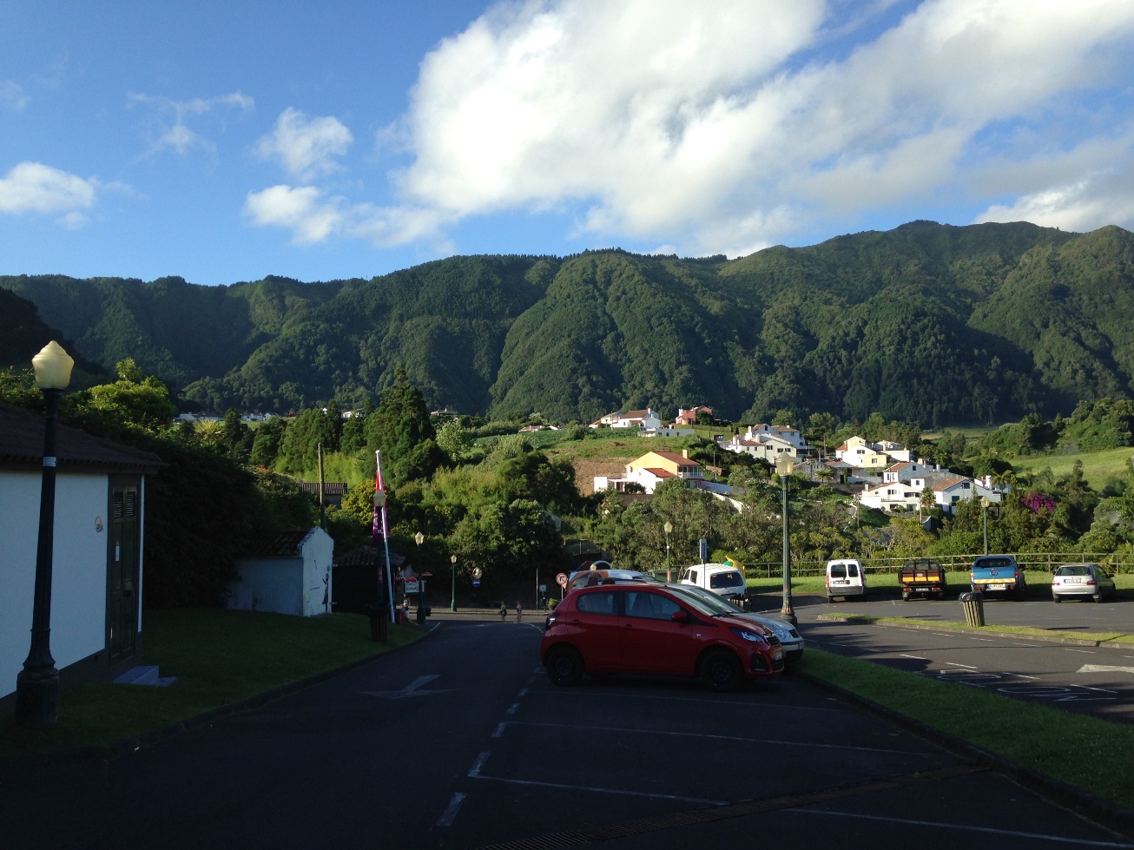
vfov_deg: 42.9
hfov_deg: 55.4
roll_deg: +0.7
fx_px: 1081
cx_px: 567
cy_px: 425
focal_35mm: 33
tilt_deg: +2.8
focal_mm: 4.12
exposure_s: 1/775
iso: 50
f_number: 2.4
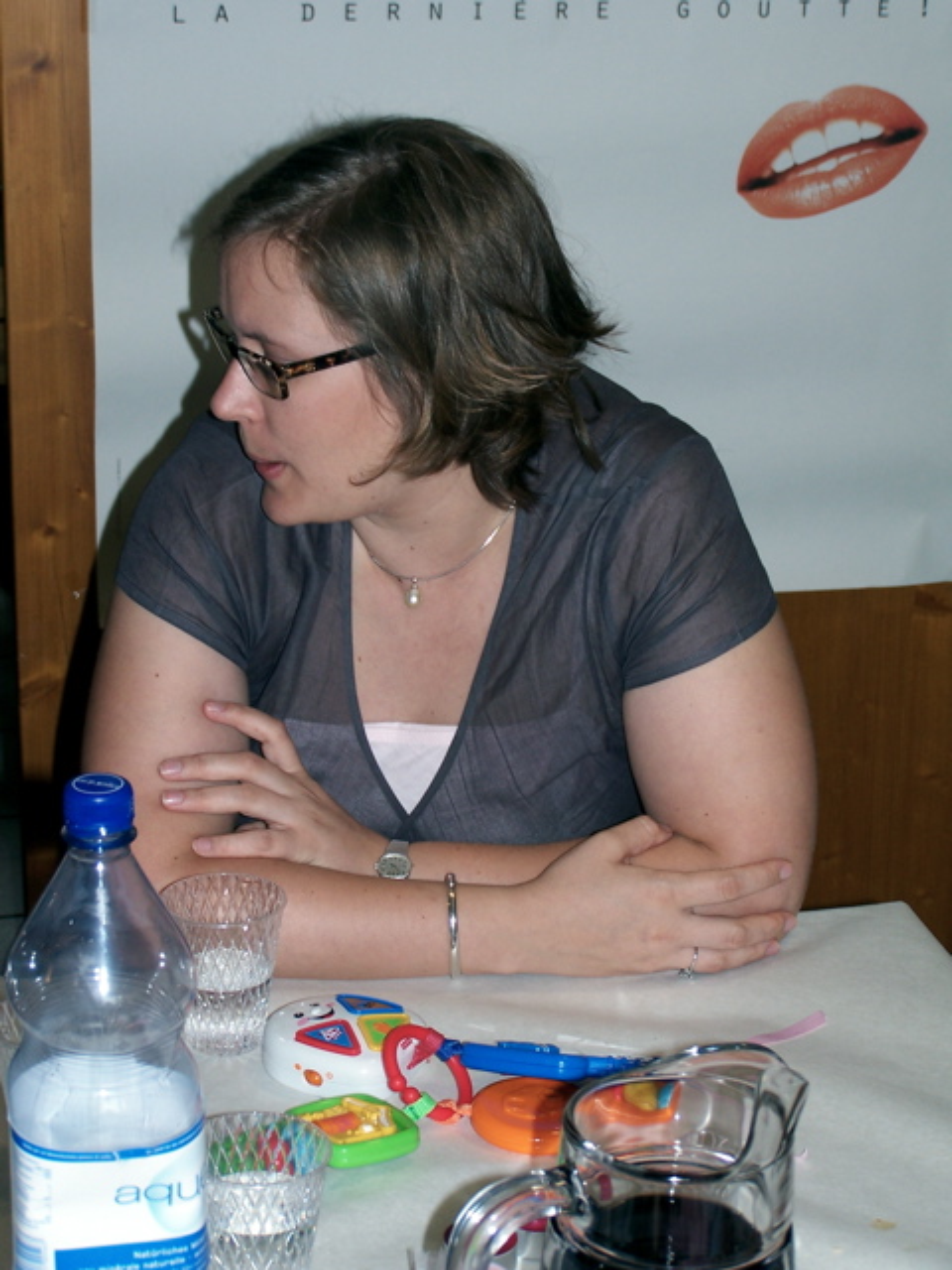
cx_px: 476
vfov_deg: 26.0
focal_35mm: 75
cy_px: 635
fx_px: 2750
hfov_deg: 19.6
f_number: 3.2
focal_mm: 12.4
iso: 80
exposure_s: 1/80
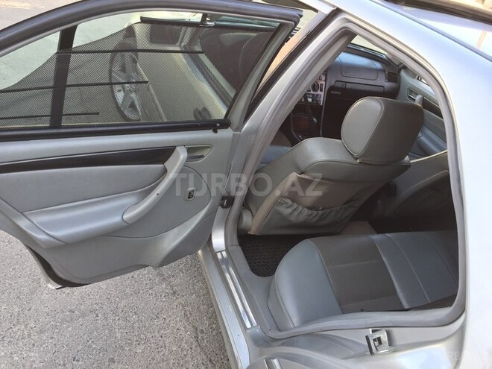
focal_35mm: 29
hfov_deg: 61.7
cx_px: 246
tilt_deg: -29.6
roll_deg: -17.2
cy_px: 184
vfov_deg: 48.2
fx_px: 412
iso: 40
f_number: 2.2
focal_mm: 4.15
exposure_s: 1/100
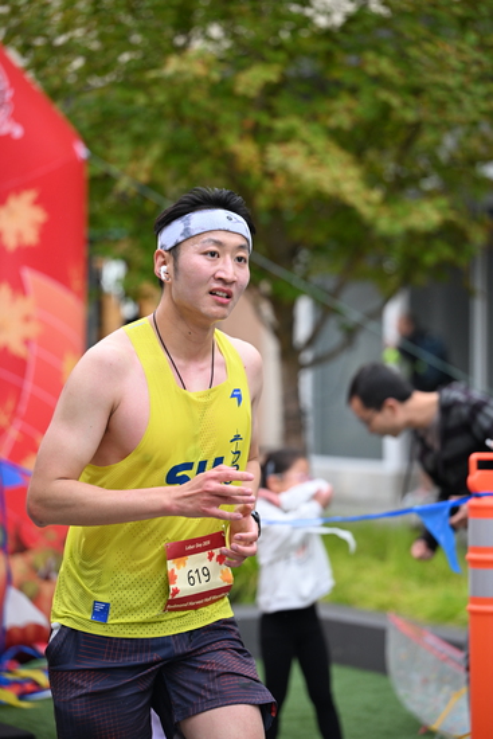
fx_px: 2258
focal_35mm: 110
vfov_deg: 18.6
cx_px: 246
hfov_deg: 12.5
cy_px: 370
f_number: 2.8
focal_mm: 110
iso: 1000
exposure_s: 1/1600
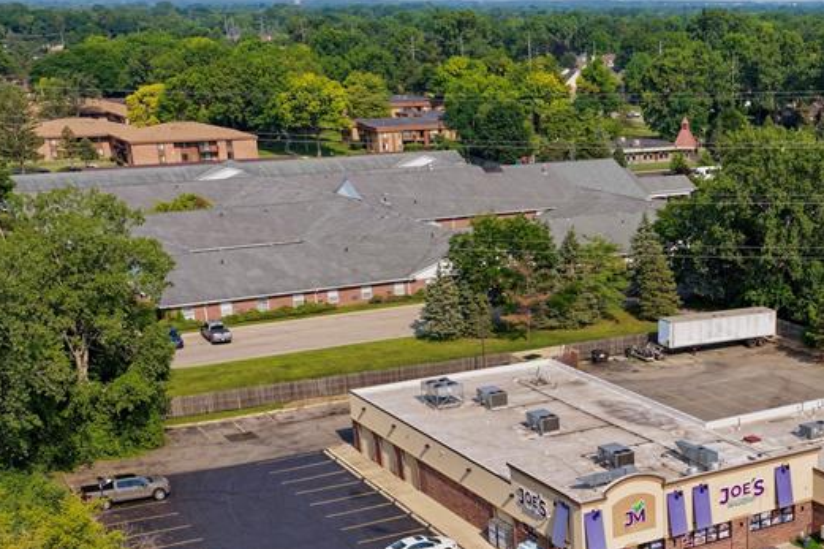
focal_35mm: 55
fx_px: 1258
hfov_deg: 34.4
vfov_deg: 23.7
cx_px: 728
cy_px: 530
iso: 100
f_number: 2.8
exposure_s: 1/1600
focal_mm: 14.45
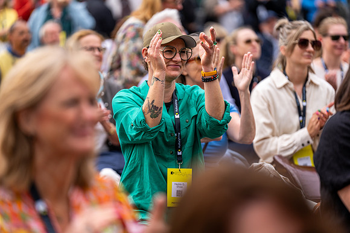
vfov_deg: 8.0
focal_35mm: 171
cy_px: 116
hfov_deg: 12.0
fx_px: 1663
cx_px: 175
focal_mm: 171
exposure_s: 1/1250
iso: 100
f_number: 2.8
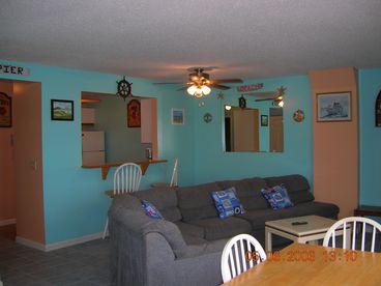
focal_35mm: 34
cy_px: 143
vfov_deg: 41.8
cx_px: 190
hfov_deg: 54.0
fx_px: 374
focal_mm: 5.7
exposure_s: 1/60.1
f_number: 2.9
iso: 70
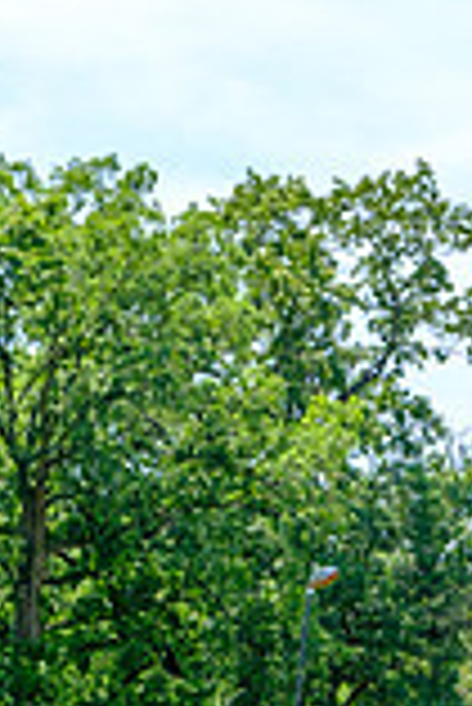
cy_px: 949
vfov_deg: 12.8
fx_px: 3041
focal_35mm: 155
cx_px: 535
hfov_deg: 8.8
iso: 200
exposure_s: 1/250
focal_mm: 35.8
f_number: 5.6
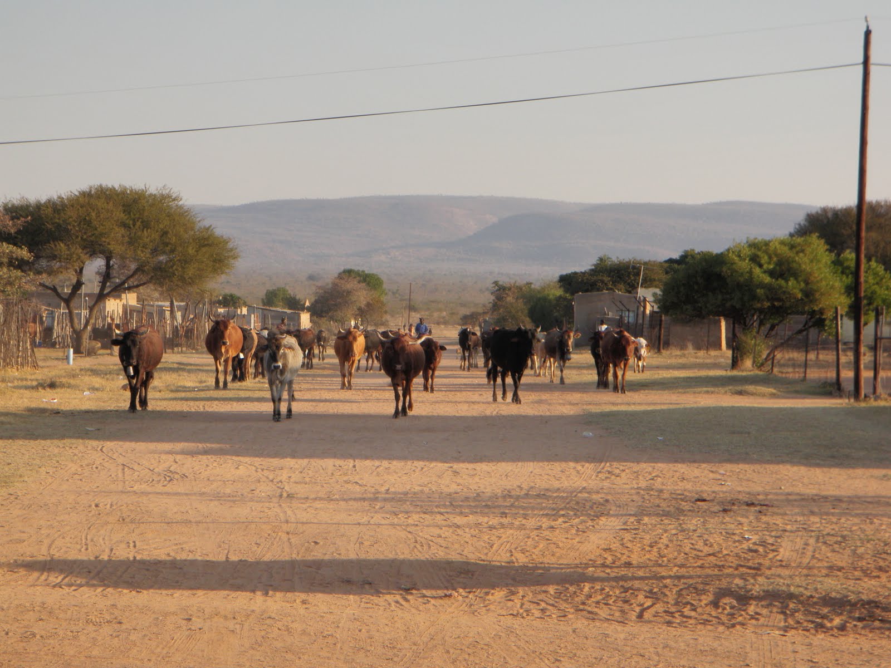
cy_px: 334
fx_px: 2625
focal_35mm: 102
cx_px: 446
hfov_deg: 19.3
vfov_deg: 14.5
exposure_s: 1/160
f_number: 5.1
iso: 50
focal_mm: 18.2
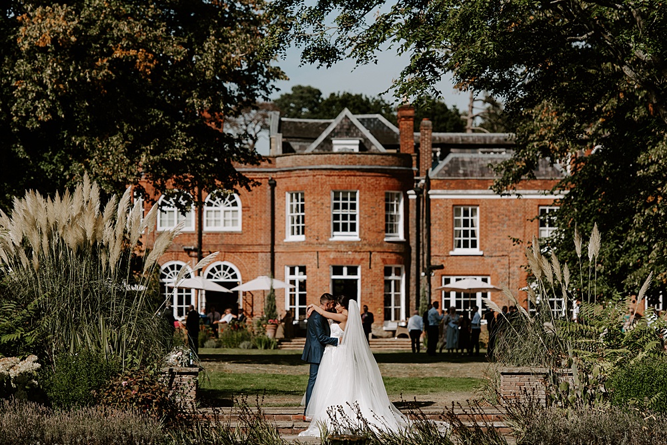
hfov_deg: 15.2
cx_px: 334
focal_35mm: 135
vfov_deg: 10.2
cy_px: 222
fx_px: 2503
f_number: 4
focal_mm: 135
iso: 400
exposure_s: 1/4000
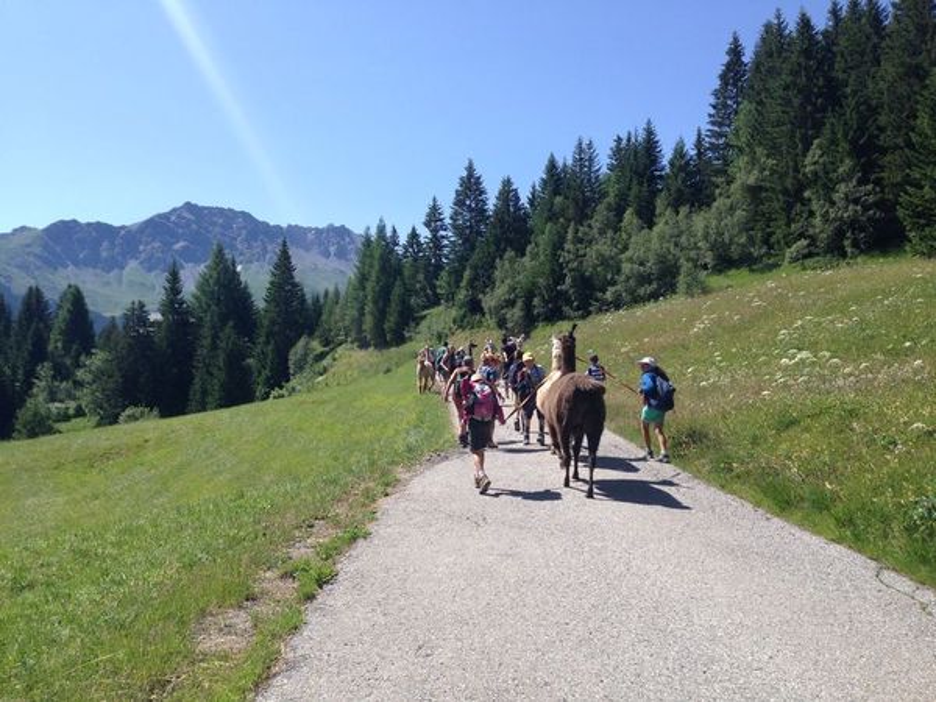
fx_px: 892
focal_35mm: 33
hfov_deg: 55.4
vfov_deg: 42.9
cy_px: 351
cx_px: 468
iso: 50
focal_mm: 4.12
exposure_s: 1/1106
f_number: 2.4
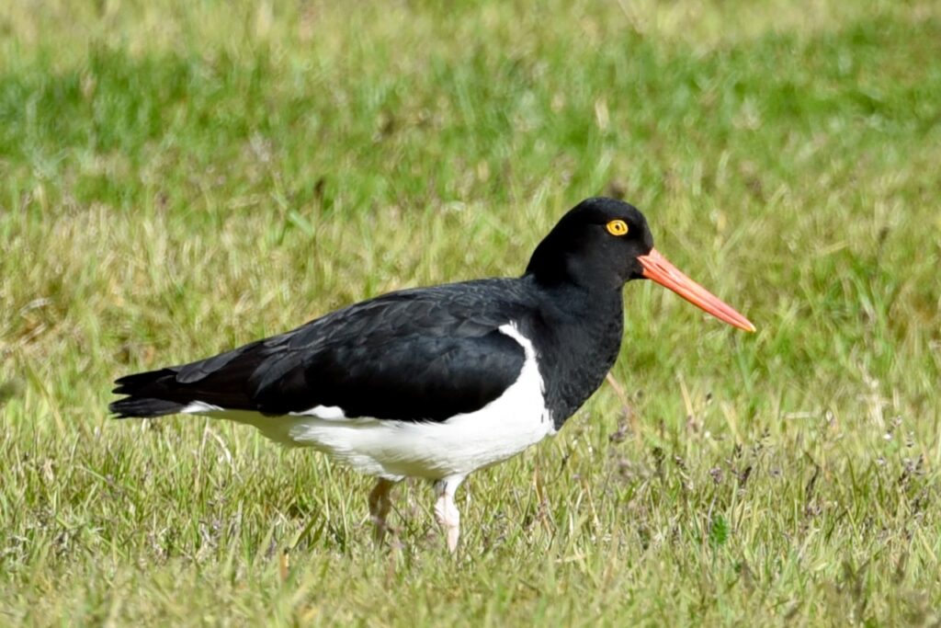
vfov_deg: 3.4
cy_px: 314
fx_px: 10456
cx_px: 470
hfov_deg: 5.2
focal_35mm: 400
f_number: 8
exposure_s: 1/1000
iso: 320
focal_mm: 400
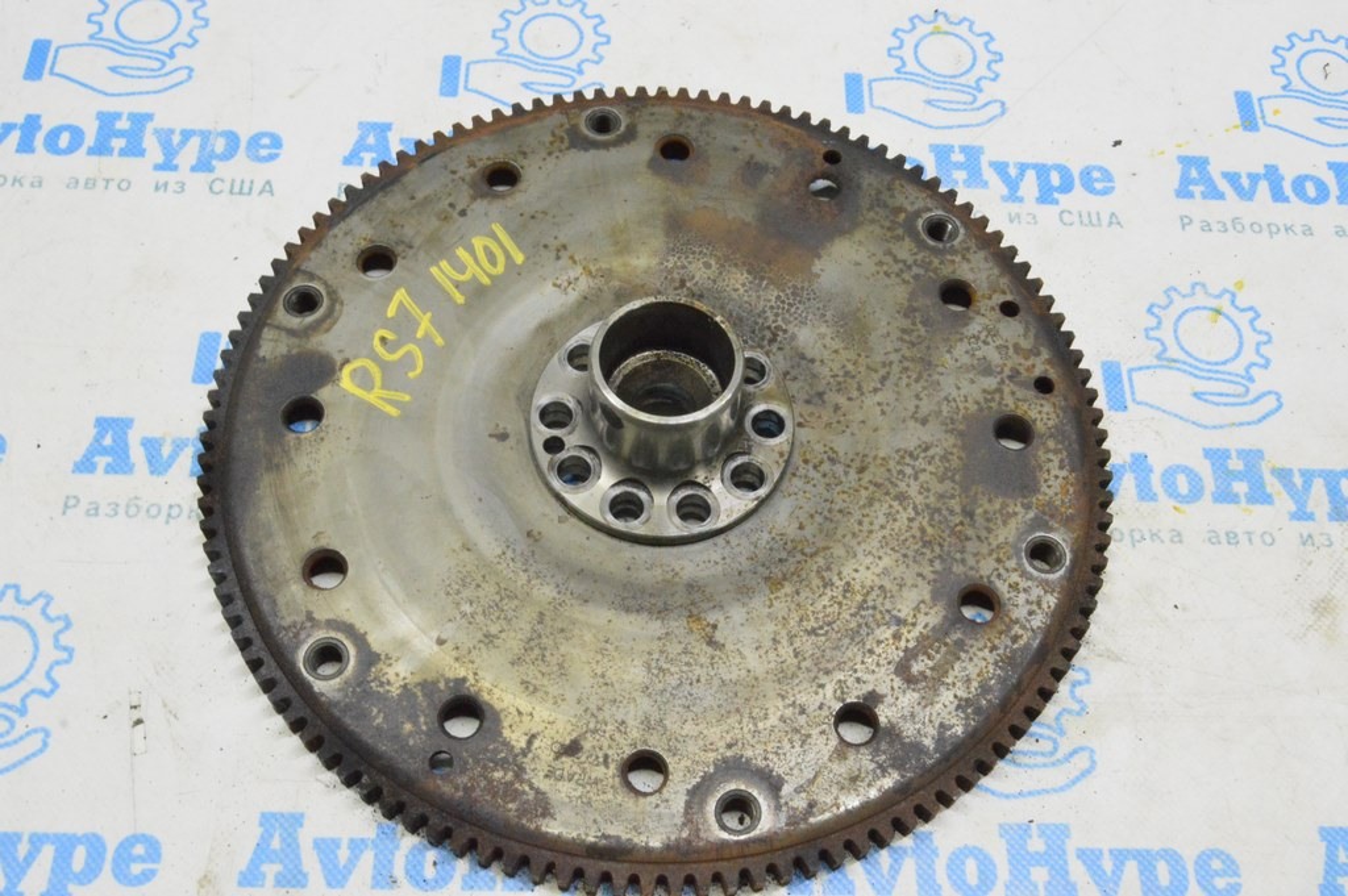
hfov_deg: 49.6
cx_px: 674
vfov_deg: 34.2
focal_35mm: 39
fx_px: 1459
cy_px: 448
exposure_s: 1/20
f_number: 20
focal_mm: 26
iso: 6400
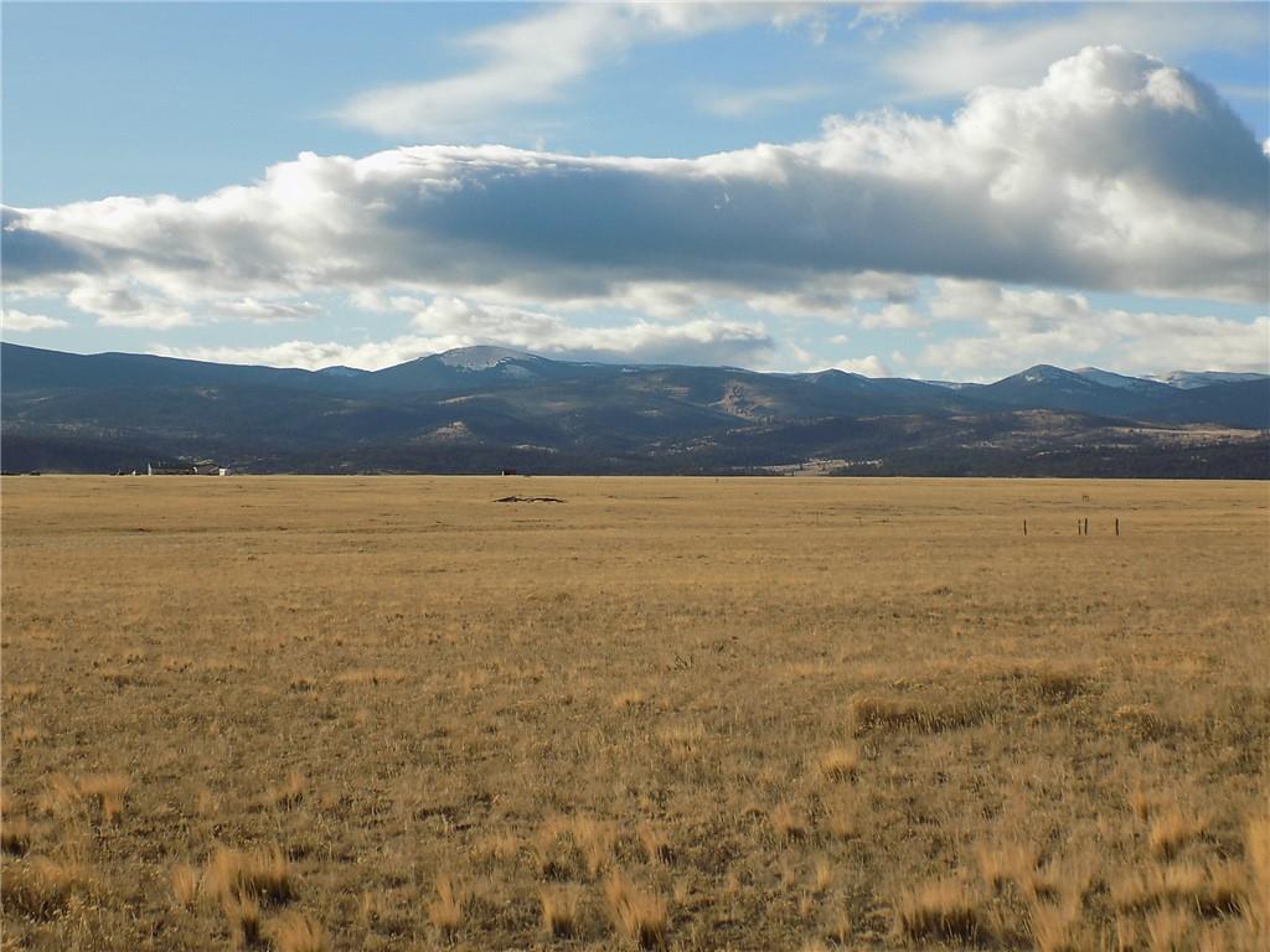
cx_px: 635
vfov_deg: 18.9
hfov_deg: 25.0
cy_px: 476
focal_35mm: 78
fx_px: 2862
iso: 80
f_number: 4.3
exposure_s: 1/800
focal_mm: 13.9
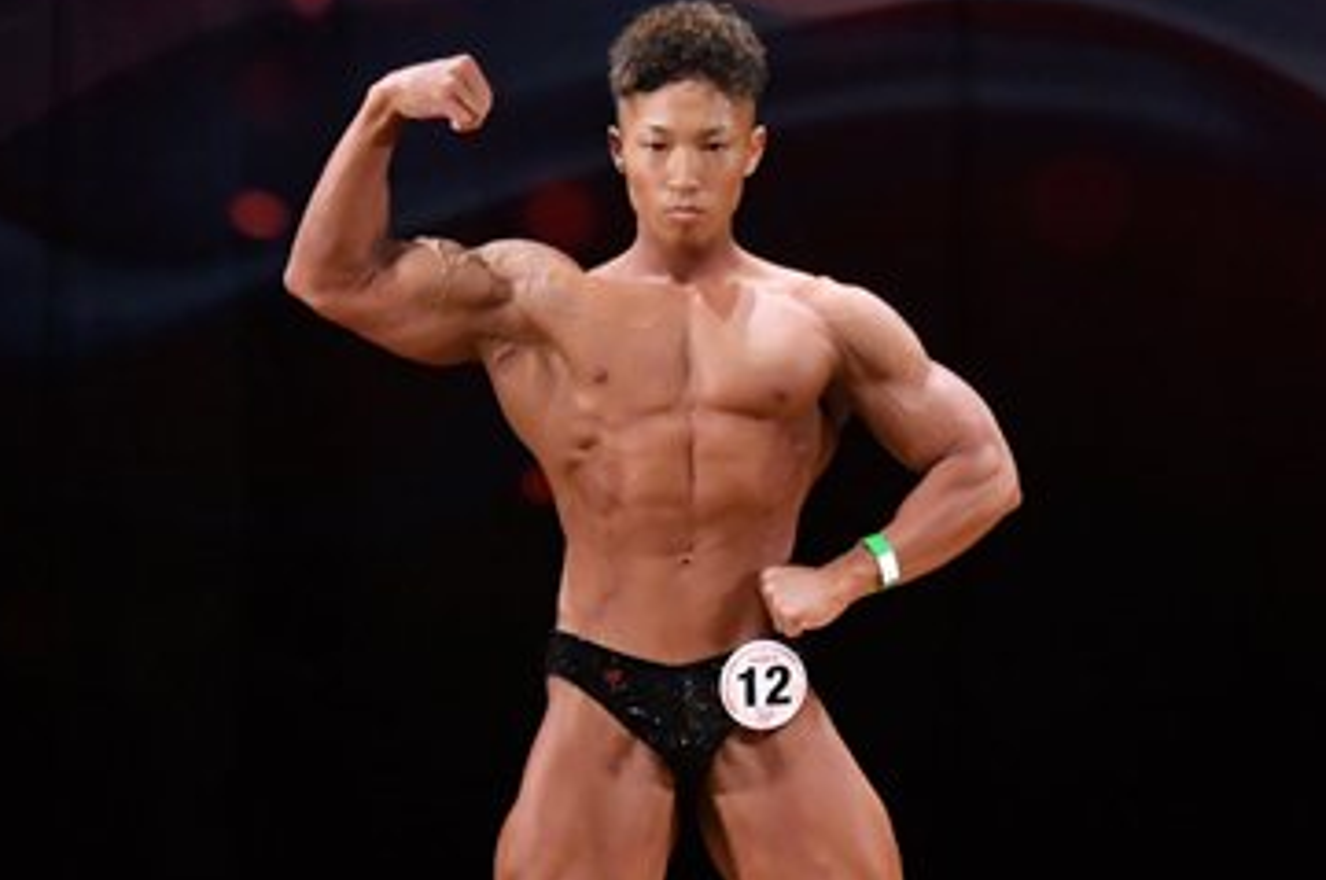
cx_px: 621
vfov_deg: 2.8
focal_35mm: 485
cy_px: 659
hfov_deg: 4.3
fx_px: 17840
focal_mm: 150
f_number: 5.6
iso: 4000
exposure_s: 1/400
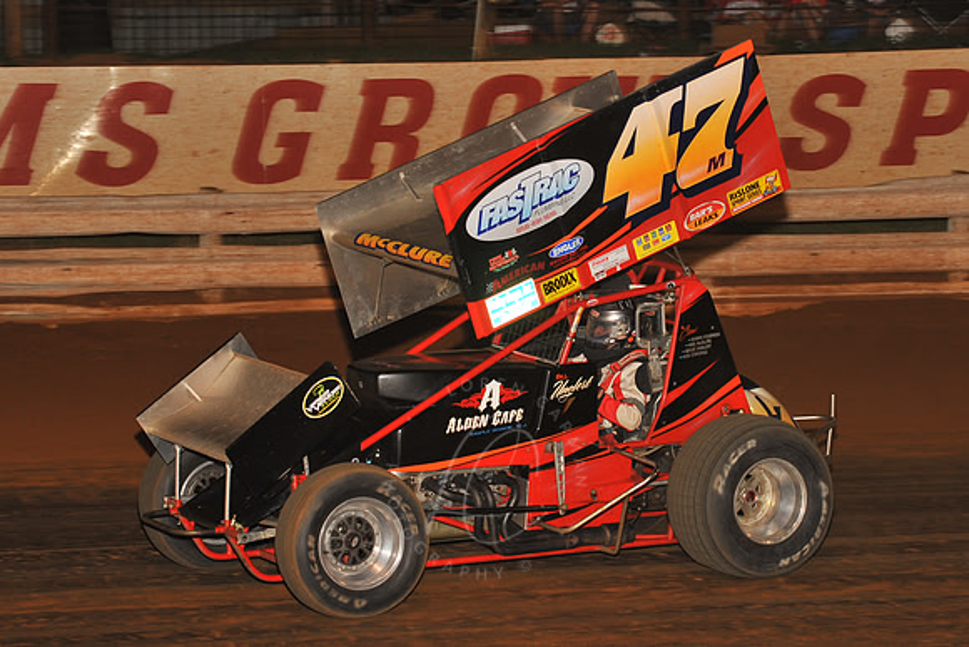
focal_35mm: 120
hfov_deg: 17.1
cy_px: 324
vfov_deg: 11.4
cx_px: 484
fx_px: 3231
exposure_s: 1/320
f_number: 6.3
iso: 800
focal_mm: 120
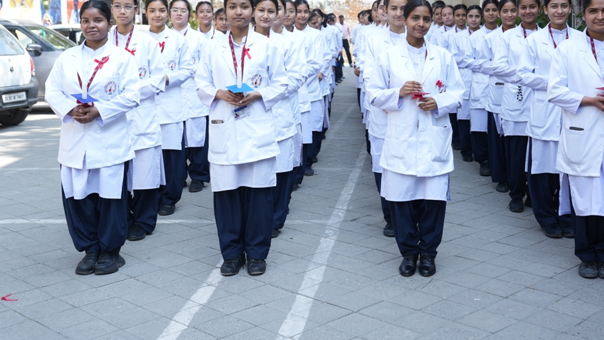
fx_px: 769
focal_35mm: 48
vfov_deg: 24.7
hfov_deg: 42.7
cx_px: 354
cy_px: 90
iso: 125
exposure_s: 1/160
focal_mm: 35
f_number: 3.5
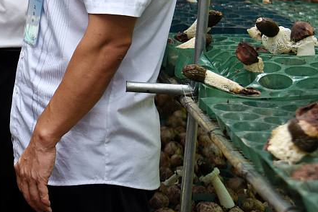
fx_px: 963
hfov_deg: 17.6
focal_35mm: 109
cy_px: -54
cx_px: -91
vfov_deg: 12.2
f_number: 4
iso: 800
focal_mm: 40
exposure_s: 1/125
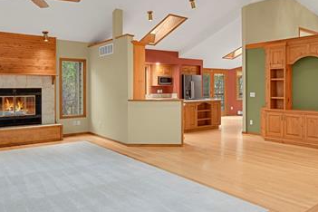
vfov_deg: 42.2
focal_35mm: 31
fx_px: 274
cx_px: 199
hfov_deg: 59.5
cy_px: 87
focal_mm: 17
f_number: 8
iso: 250
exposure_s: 8
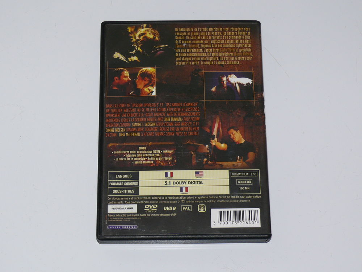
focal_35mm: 91
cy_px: 136
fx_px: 952
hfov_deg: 21.5
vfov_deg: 16.2
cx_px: 181
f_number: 3.2
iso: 100
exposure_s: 1/30
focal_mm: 14.1
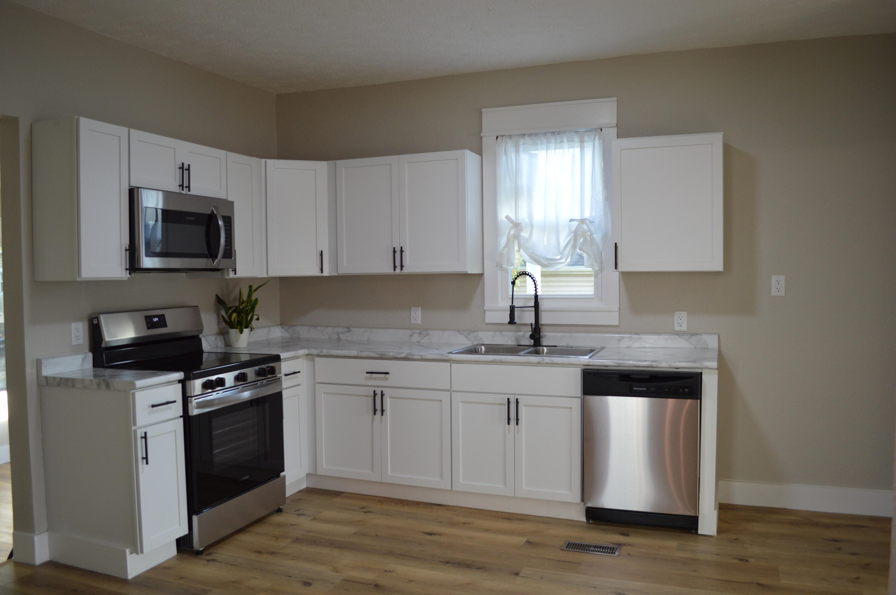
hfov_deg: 67.4
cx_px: 448
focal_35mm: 27
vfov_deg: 47.8
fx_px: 671
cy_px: 298
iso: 400
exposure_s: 1/60
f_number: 3.5
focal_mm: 18
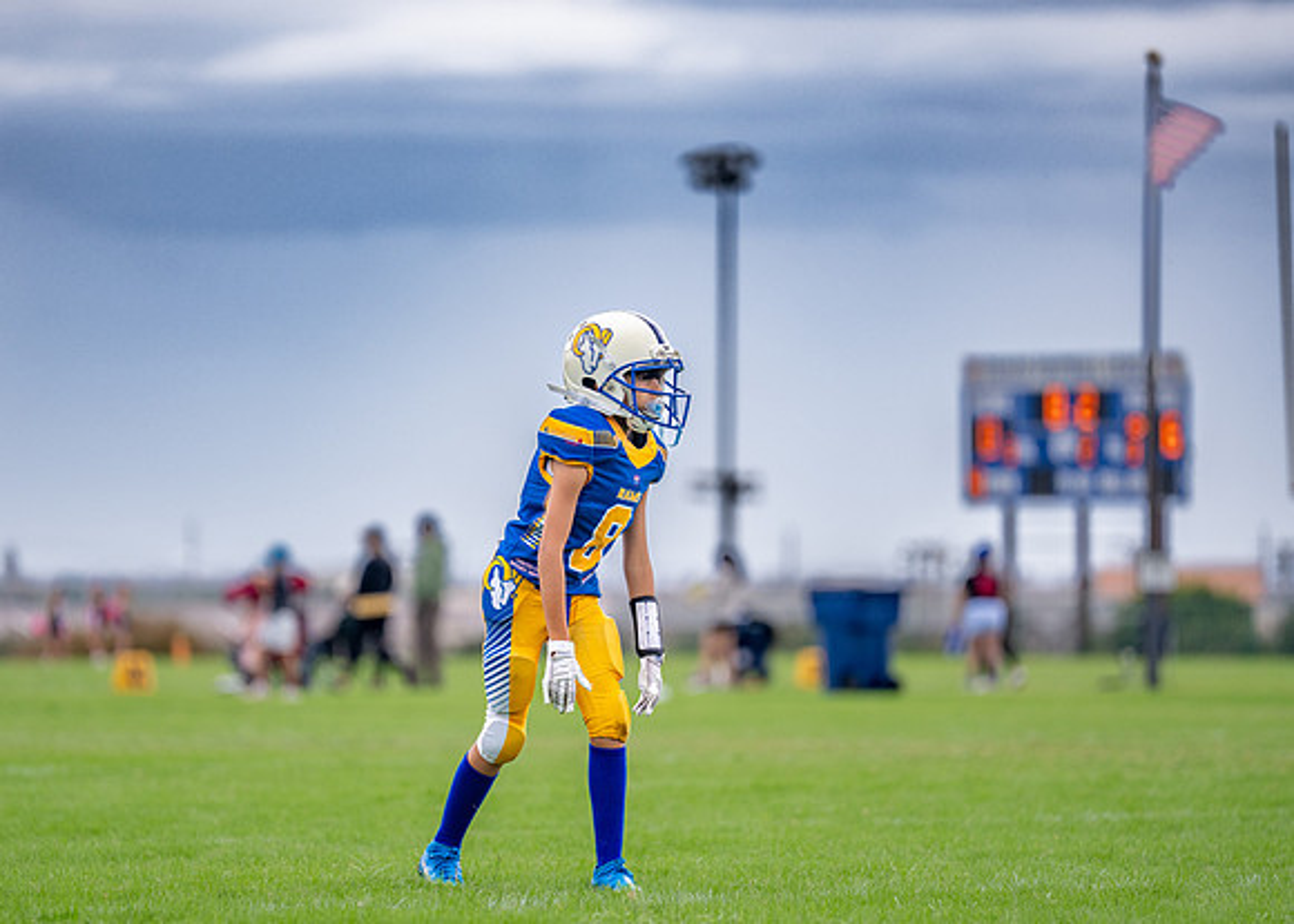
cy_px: 467
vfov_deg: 6.3
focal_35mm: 227
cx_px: 576
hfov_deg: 8.9
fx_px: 8356
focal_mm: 191
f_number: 2.8
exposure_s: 1/1600
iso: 400
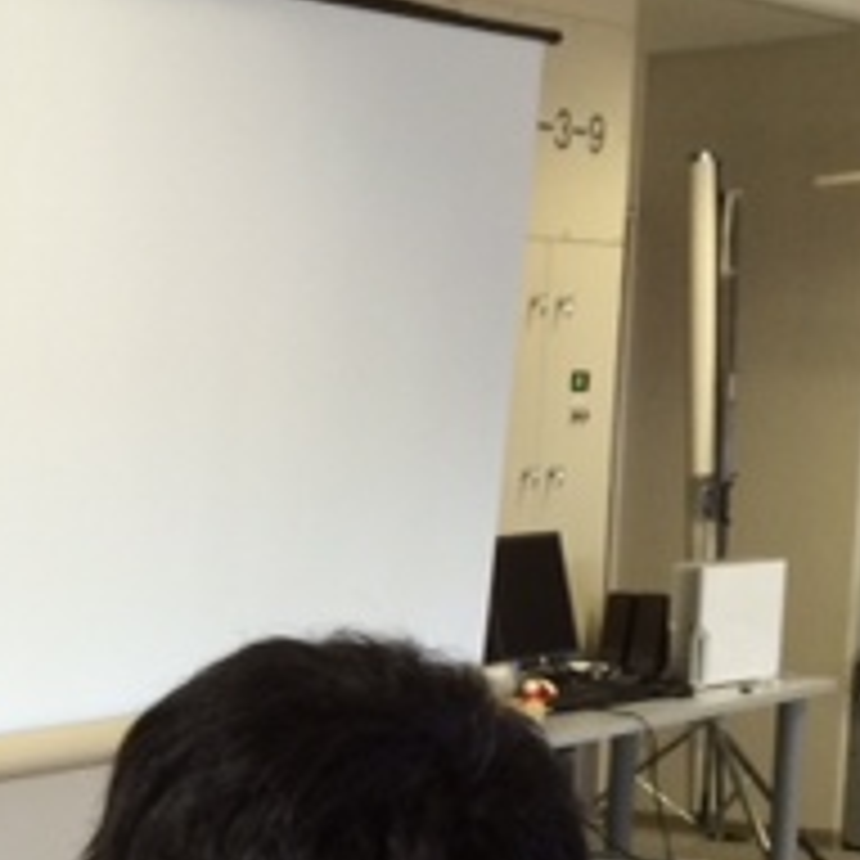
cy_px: 896
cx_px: -279
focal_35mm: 89
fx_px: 2502
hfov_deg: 18.1
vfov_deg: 18.9
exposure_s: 1/30
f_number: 2.2
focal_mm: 4.12
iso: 80
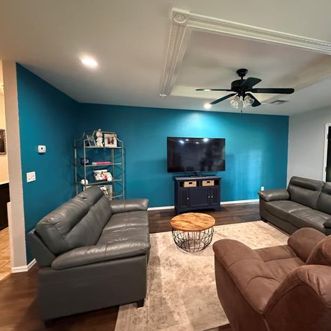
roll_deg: +0.0
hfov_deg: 82.7
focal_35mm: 17
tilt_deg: -2.7
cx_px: 202
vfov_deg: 84.0
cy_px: 162
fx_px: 184
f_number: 2.2
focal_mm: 2.22
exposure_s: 1/40
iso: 1000
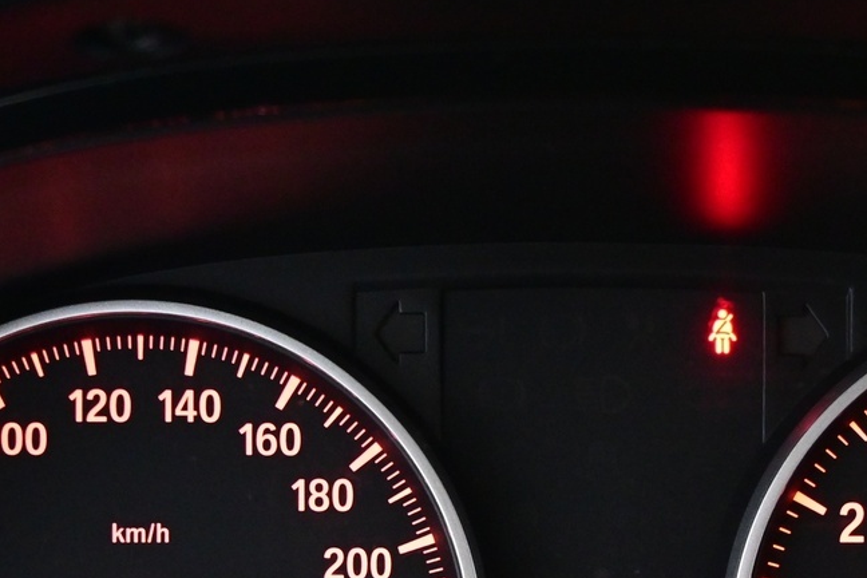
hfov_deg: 26.3
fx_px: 1851
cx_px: 549
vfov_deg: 17.4
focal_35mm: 77
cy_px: 539
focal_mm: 20.5
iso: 3200
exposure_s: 1/30
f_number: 3.8
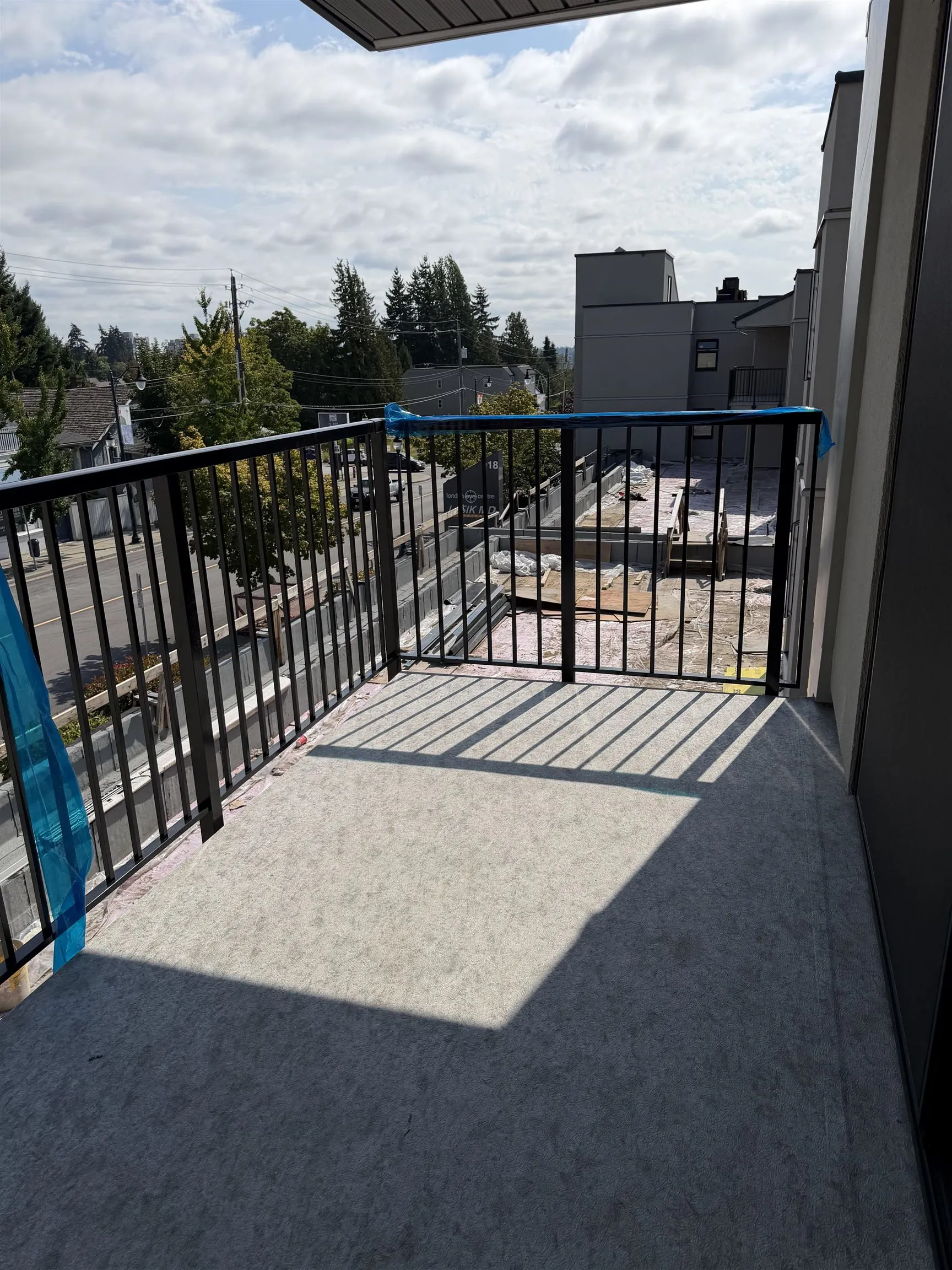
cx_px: 476
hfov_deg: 56.8
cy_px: 635
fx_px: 880
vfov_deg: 71.6
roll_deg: +2.5
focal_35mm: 24
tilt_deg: -17.1
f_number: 1.78
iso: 80
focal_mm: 6.76
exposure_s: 1/9091
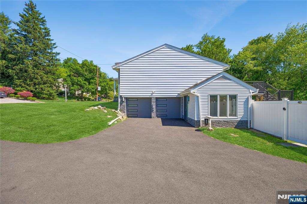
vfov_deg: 77.3
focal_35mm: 15
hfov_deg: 100.4
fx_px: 128
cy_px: 102
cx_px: 154
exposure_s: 1/420
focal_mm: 9.9
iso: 160
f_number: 5.6
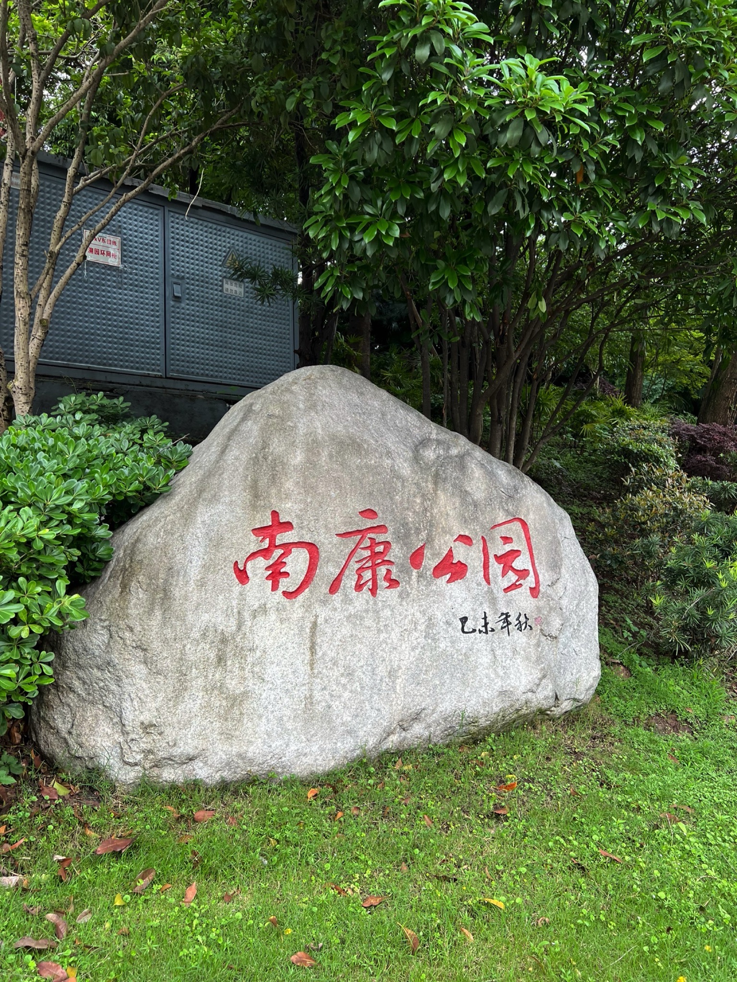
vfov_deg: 67.3
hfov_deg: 53.1
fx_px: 738
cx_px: 368
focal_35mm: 26
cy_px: 491
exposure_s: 1/141
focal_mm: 5.7
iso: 32
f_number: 1.5
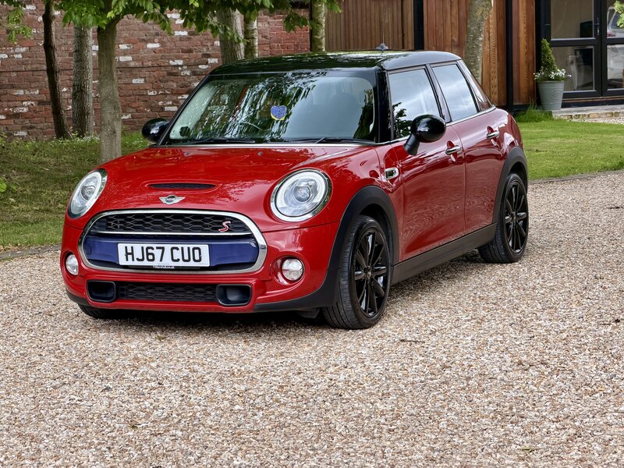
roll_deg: +1.3
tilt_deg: -5.3
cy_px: 234
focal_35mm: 100
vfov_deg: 14.8
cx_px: 312
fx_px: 1803
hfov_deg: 19.6
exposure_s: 1/121
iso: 64
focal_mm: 16.89
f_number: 2.8
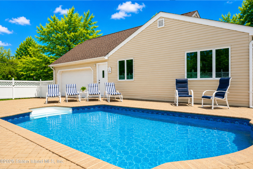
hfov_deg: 63.7
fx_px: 204
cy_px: 84
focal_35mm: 29
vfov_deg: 45.0
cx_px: 126
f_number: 8
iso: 64
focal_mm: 29
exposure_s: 1/125
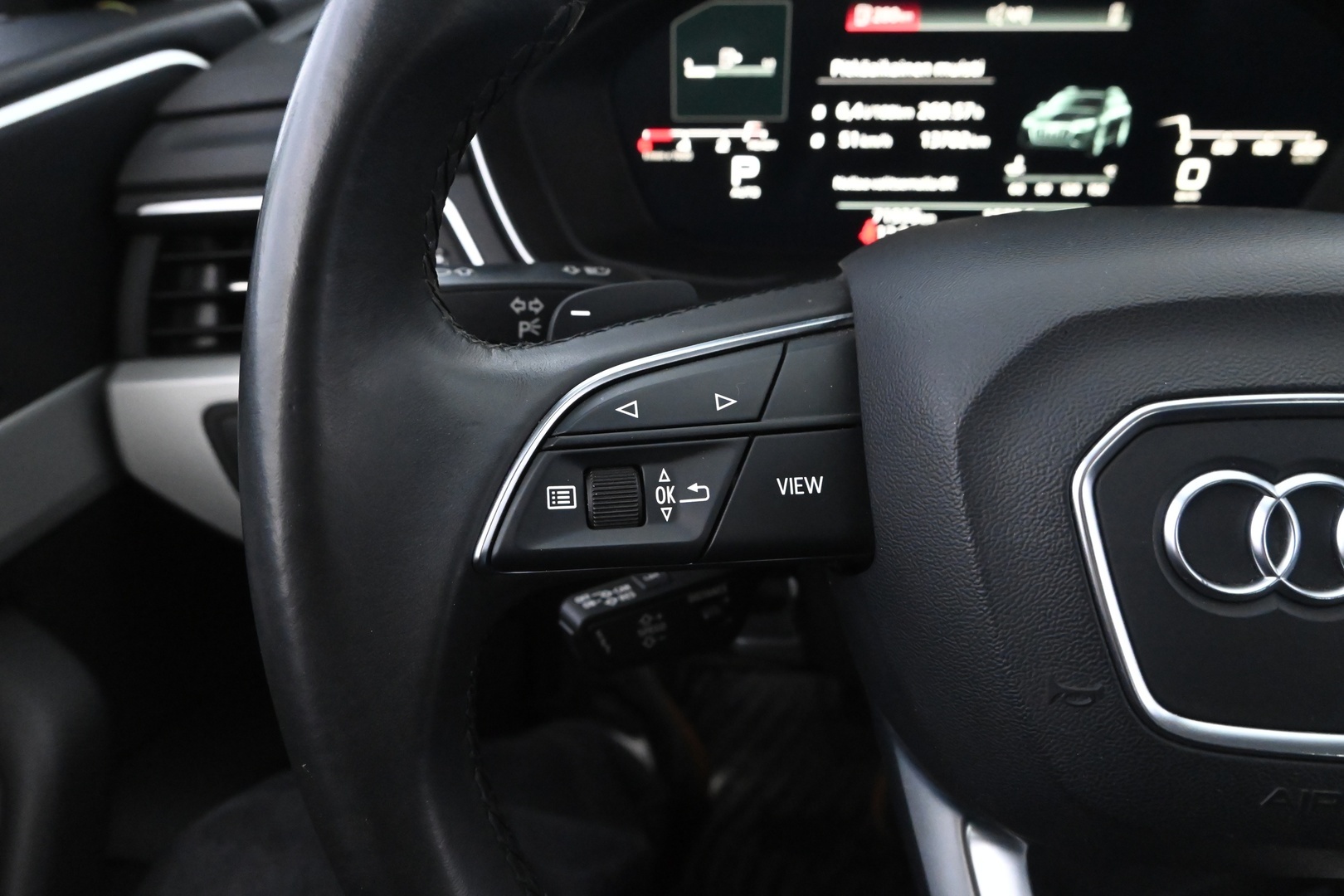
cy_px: 448
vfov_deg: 53.1
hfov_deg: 73.7
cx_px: 672
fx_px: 896
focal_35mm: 24
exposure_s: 1/25
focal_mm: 16
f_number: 5.6
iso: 6400
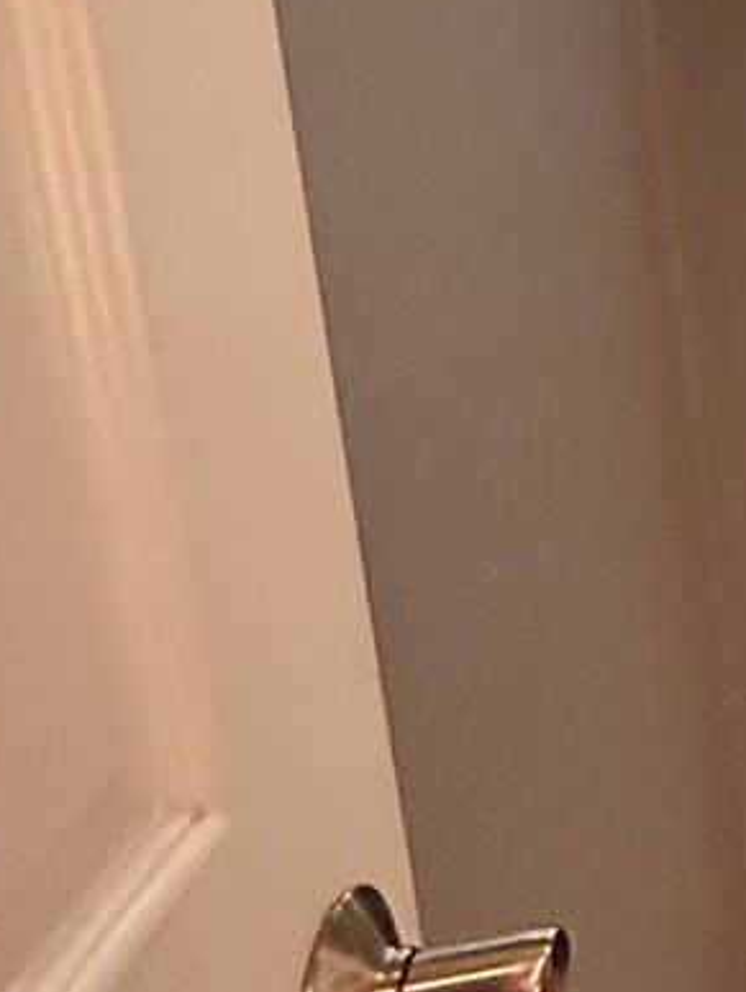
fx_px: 2123
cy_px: -74
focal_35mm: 74
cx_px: 1933
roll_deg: -1.1
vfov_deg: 24.7
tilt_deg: -12.7
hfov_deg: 13.1
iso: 160
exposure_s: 1/120
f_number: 2.2
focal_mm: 2.22
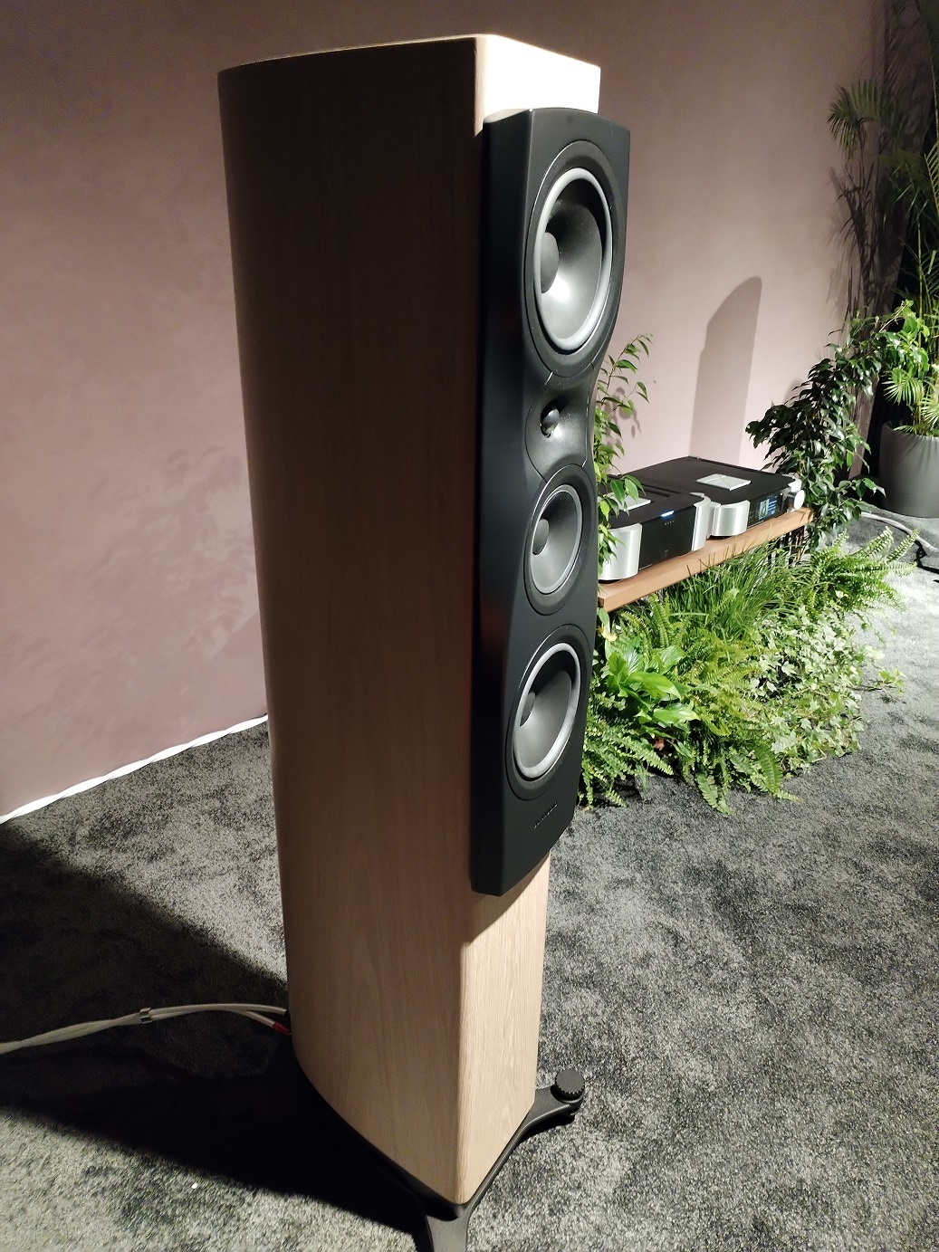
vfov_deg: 61.7
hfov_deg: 48.2
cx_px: 470
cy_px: 626
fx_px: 1049
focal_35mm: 29
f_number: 1.8
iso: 823
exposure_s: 1/25
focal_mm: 4.75
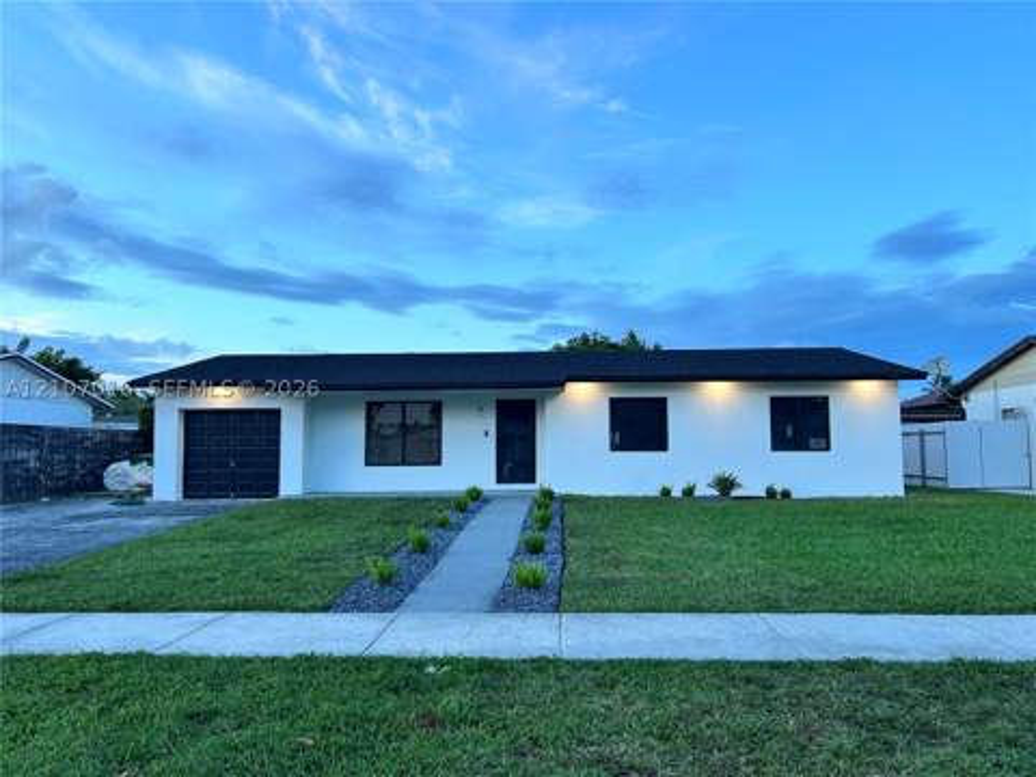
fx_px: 778
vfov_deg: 53.1
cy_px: 388
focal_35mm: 26
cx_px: 518
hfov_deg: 67.3
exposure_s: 1/121
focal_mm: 5.7
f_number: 1.5
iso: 50
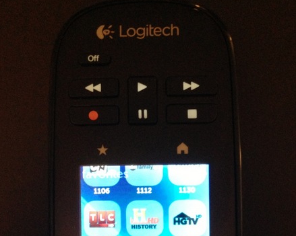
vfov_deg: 32.9
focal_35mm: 44
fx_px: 385
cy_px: 198
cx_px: 146
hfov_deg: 42.0
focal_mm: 4.13
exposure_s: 1/15
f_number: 2.4
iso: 400
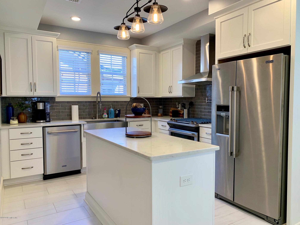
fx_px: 225
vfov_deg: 53.1
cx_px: 150
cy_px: 112
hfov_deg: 67.3
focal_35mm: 26
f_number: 1.8
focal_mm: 4.25
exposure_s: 1/120
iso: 80
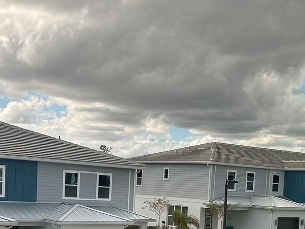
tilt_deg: -3.1
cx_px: 177
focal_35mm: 62
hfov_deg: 31.1
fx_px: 547
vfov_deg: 22.8
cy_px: 225
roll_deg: -2.9
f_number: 1.78
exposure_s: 1/3058
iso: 80
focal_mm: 6.86
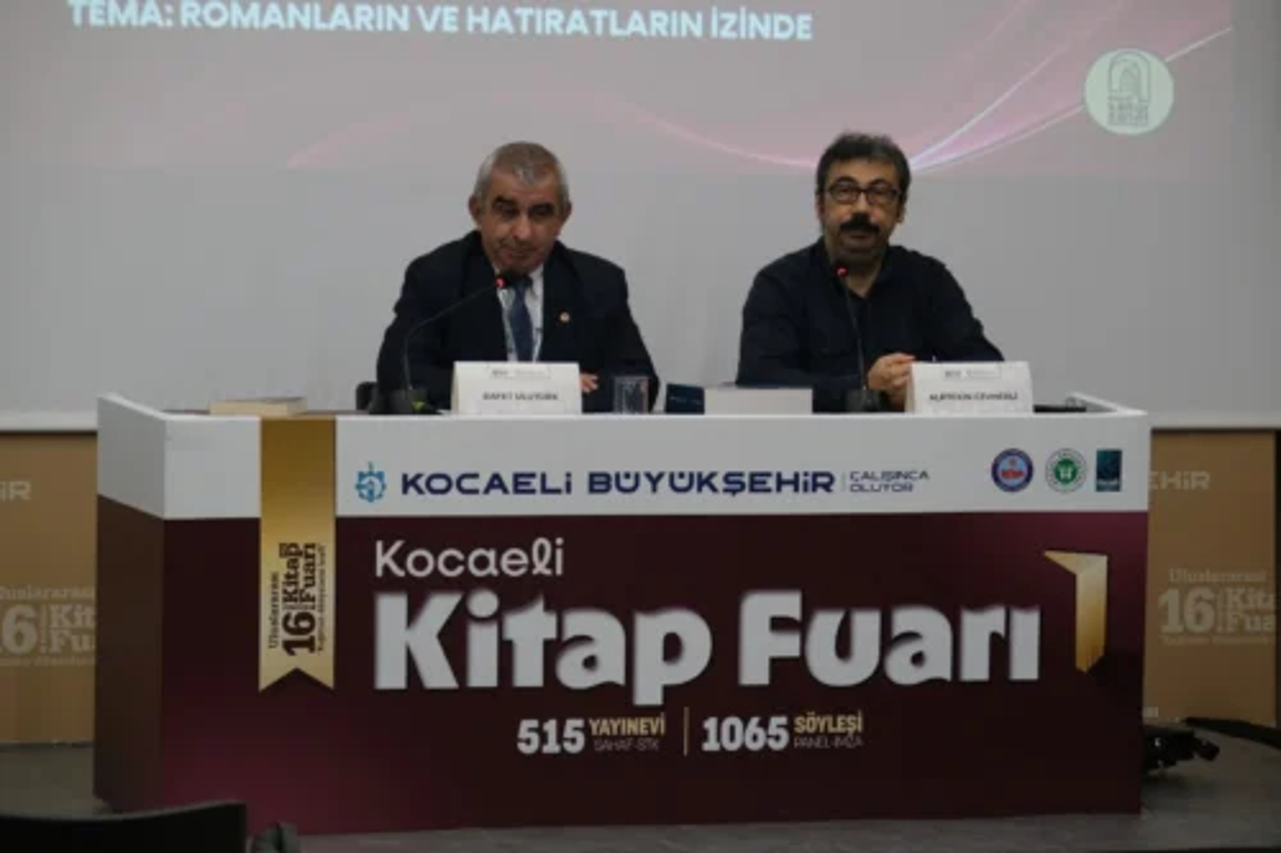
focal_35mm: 120
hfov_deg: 17.1
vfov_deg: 11.4
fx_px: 4268
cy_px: 426
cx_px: 640
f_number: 4
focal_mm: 80
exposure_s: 1/120
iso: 1000
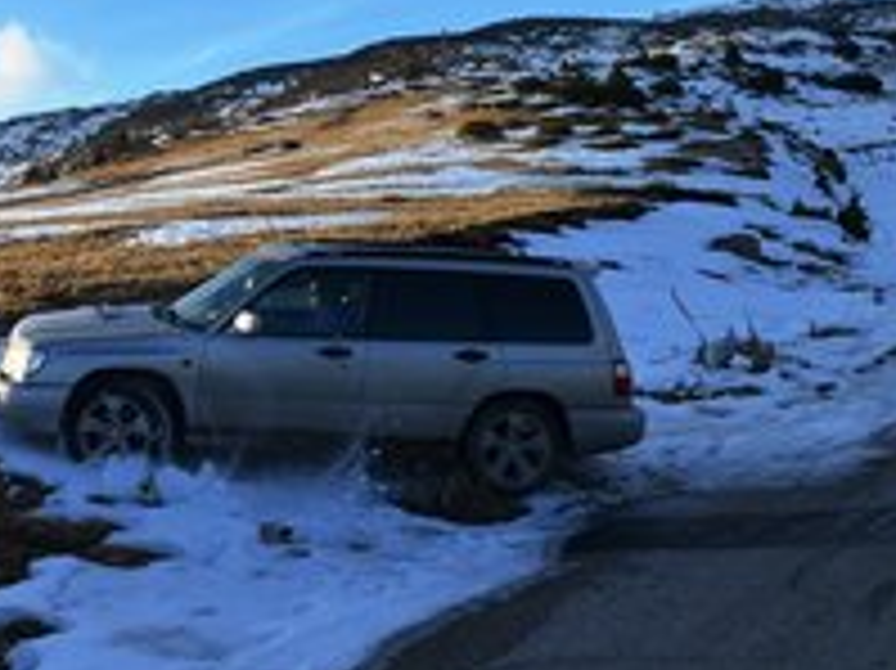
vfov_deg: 27.3
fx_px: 1345
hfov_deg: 35.4
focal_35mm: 52
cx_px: 149
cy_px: 101
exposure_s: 1/250
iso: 125
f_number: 8
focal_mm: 18
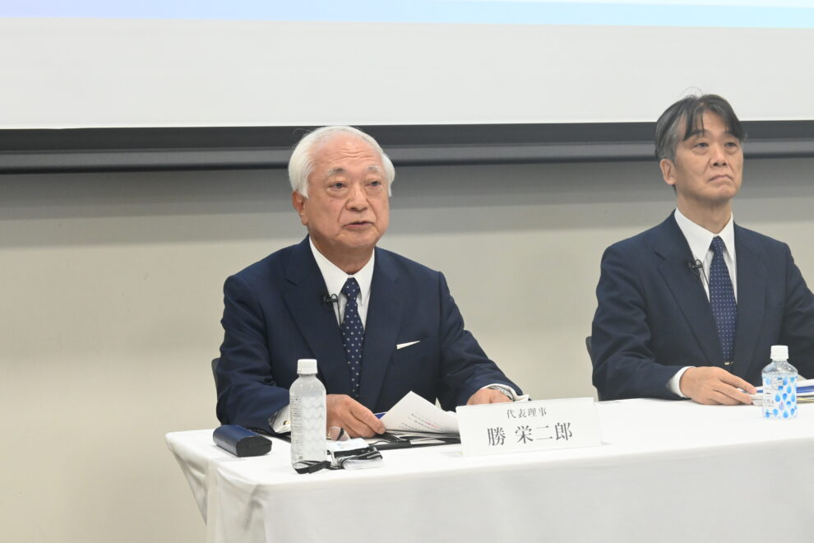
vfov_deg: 18.2
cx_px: 407
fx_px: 1696
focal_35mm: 75
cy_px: 272
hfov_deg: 27.0
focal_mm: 50
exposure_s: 1/125
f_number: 6.3
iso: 2200
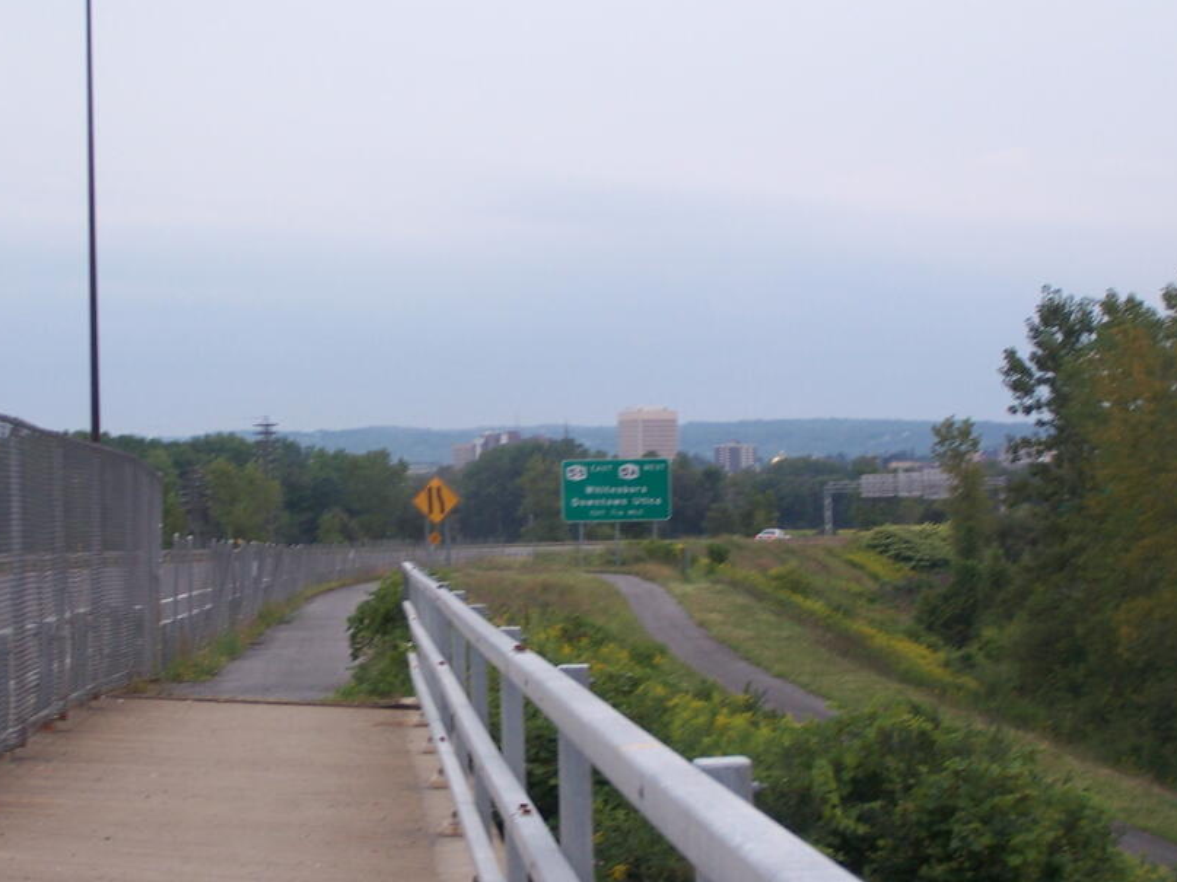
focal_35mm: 85
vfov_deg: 17.4
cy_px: 450
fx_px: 2890
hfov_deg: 23.0
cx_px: 497
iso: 80
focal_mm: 11.1
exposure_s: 1/60
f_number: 3.2
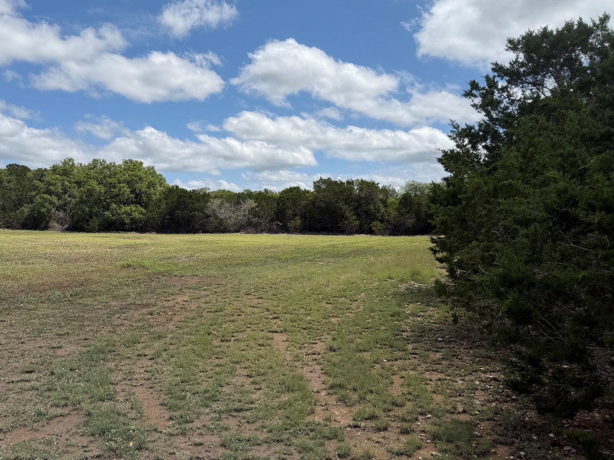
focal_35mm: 33
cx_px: 248
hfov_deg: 55.0
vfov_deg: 42.9
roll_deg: -0.2
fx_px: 585
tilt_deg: +3.6
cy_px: 212
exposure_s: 1/7353
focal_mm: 6.76
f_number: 1.78
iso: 80
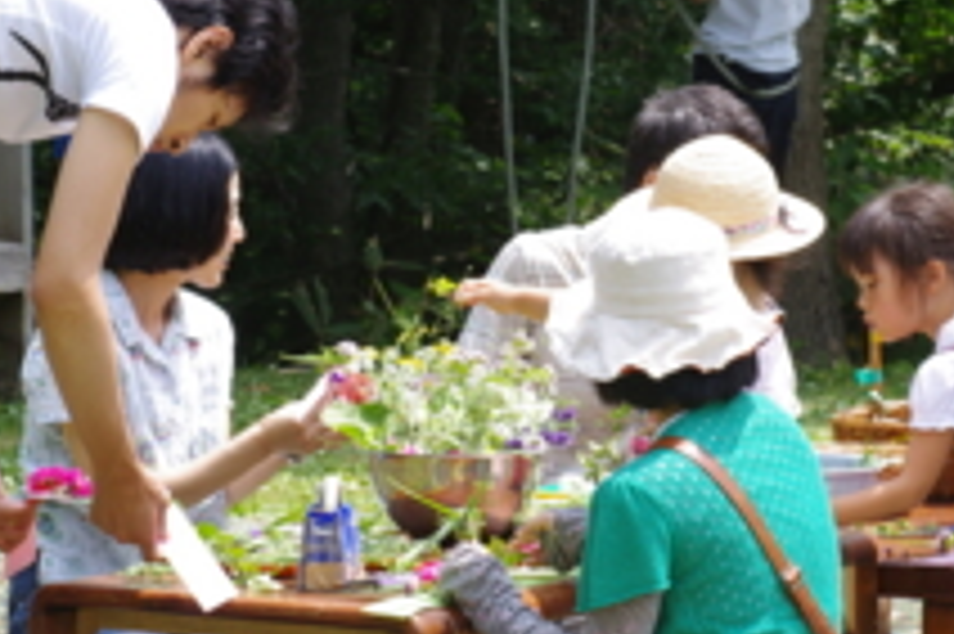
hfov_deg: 8.1
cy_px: 277
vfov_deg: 5.4
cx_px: 666
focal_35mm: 255
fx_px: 6752
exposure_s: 1/200
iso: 400
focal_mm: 90
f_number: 11
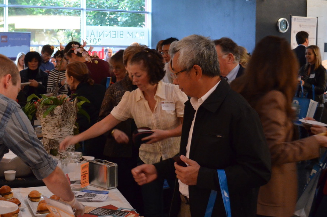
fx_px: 508
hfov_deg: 35.5
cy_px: 93
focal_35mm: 56
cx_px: 118
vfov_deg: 24.1
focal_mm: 26
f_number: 4.2
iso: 3200
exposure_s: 1/20
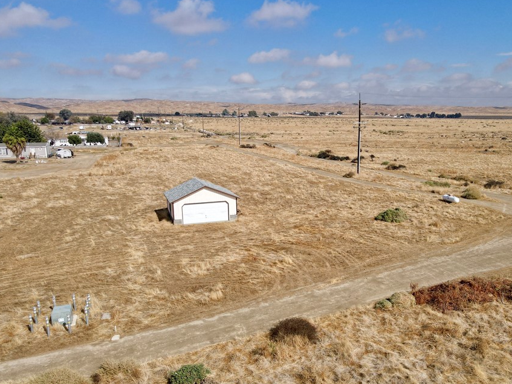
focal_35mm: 29
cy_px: 224
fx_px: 429
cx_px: 283
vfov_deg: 48.1
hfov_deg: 61.5
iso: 100
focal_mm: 4.5
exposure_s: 1/320
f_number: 2.8
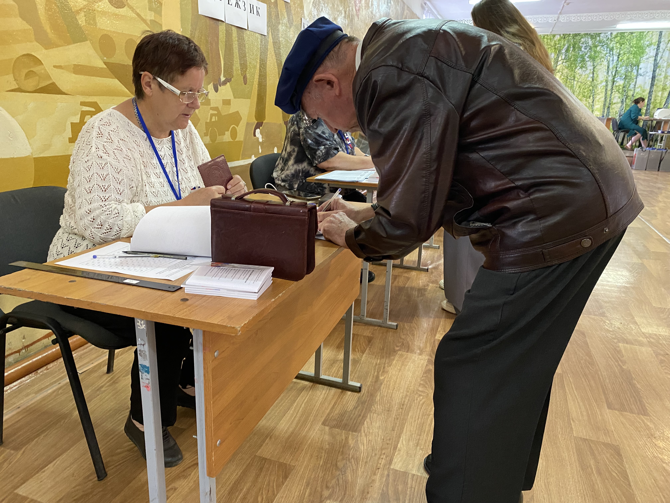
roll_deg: -1.3
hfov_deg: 67.3
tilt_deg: -16.7
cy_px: 252
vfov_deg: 53.1
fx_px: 503
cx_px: 335
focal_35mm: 26
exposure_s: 1/50
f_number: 1.8
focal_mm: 4.25
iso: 500
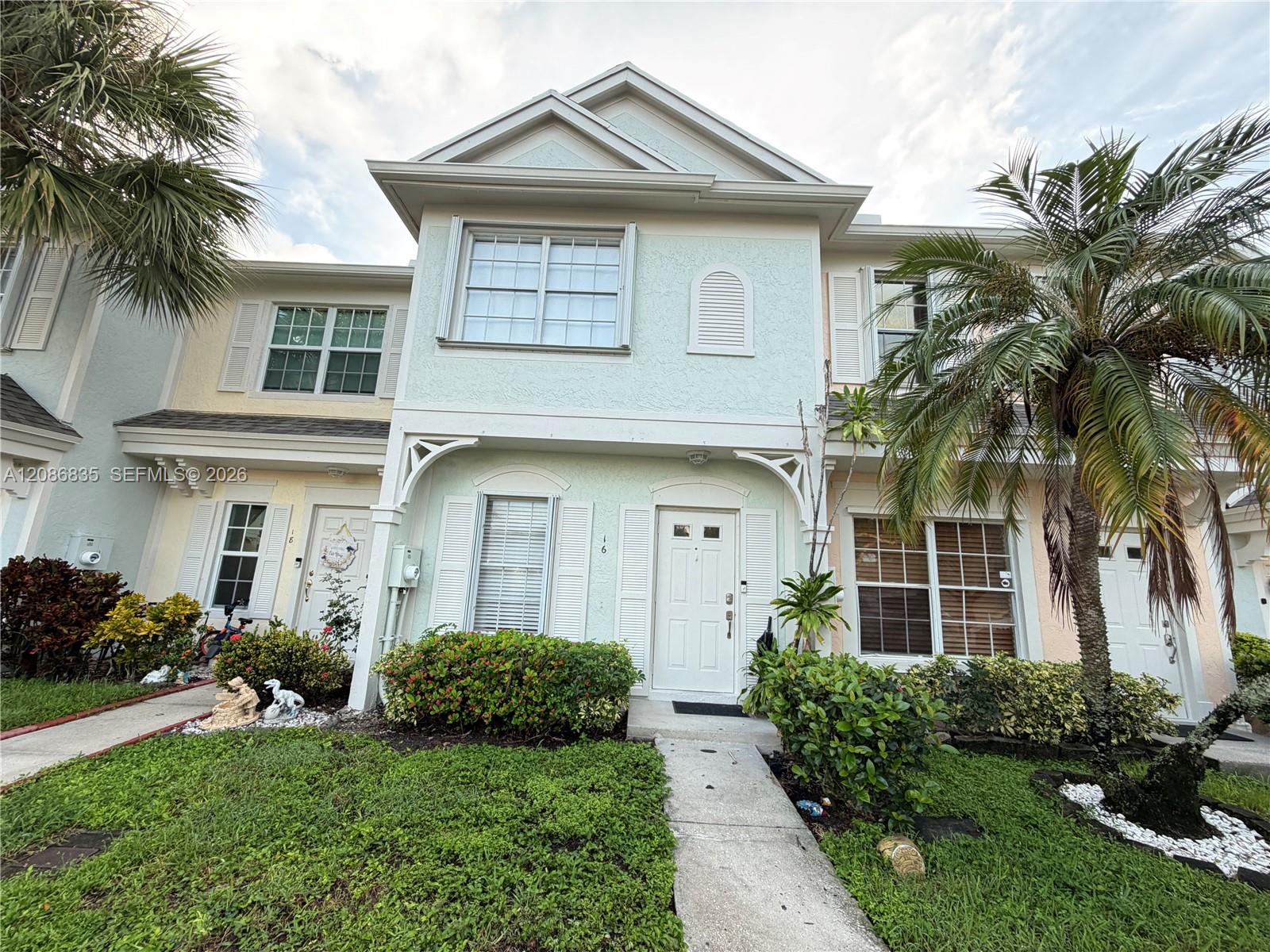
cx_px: 635
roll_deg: -2.3
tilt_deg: +11.1
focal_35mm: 14
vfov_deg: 85.7
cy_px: 476
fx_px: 514
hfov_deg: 102.1
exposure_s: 1/121
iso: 125
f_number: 2.2
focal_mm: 2.22
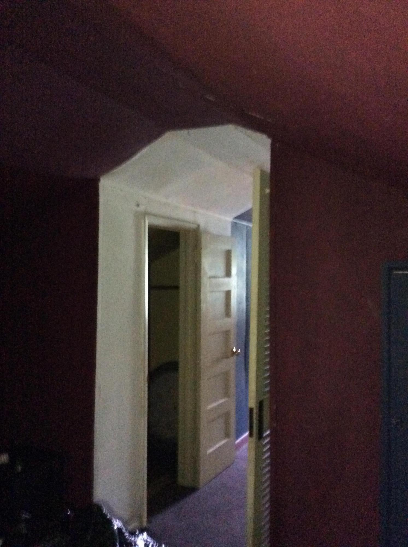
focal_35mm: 32
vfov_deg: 56.9
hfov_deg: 44.0
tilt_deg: +0.5
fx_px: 504
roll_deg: +0.0
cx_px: 204
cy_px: 274
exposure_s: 1/15
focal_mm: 3.3
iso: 800
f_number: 2.4
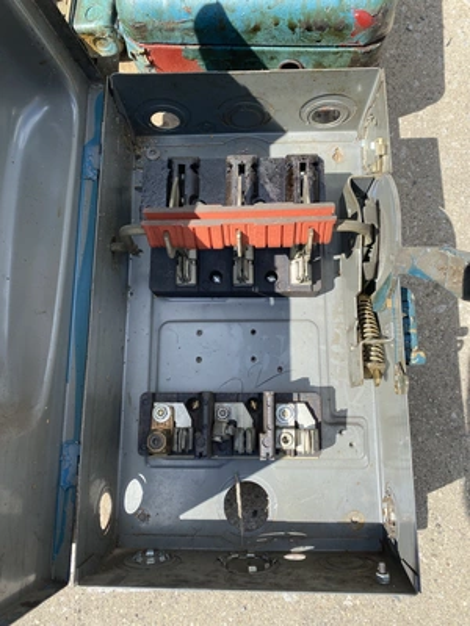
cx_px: 235
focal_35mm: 26
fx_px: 471
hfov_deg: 53.1
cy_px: 313
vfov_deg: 67.3
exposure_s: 1/965
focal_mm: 4.25
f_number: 1.8
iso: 32
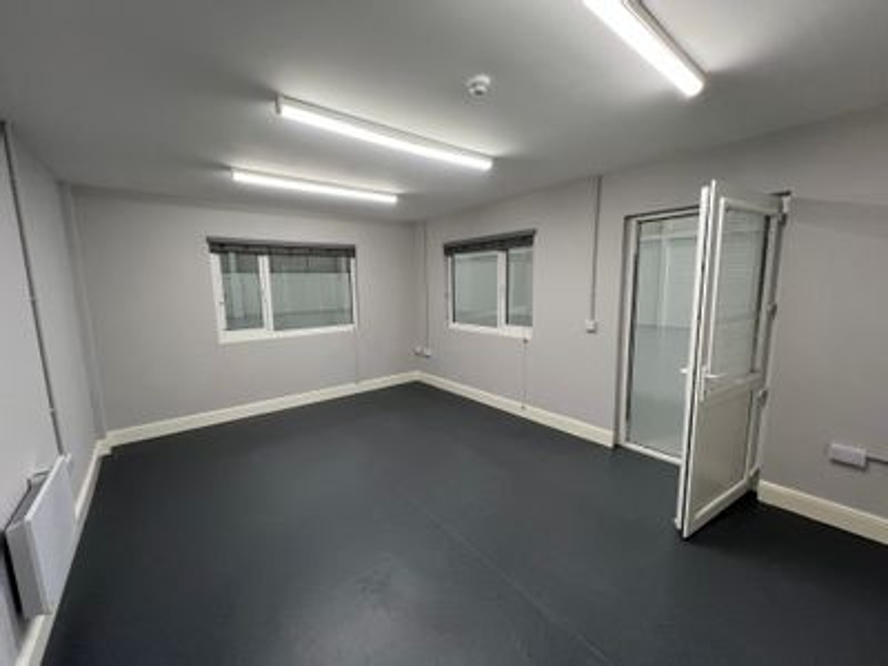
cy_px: 333
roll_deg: +1.3
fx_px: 333
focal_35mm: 13
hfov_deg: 106.2
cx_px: 444
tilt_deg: -6.8
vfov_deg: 89.9
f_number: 1.8
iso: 80
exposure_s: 1/100
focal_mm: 1.57
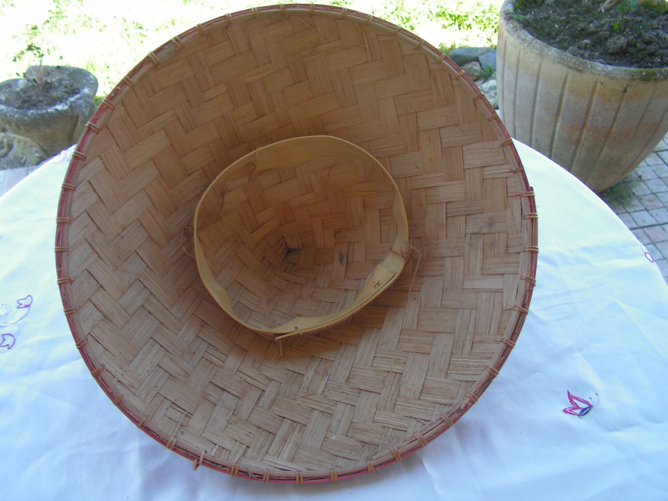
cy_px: 250
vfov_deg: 39.7
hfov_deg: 51.4
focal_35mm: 36
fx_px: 695
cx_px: 334
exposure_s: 1/80
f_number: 3.2
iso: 64
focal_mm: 6
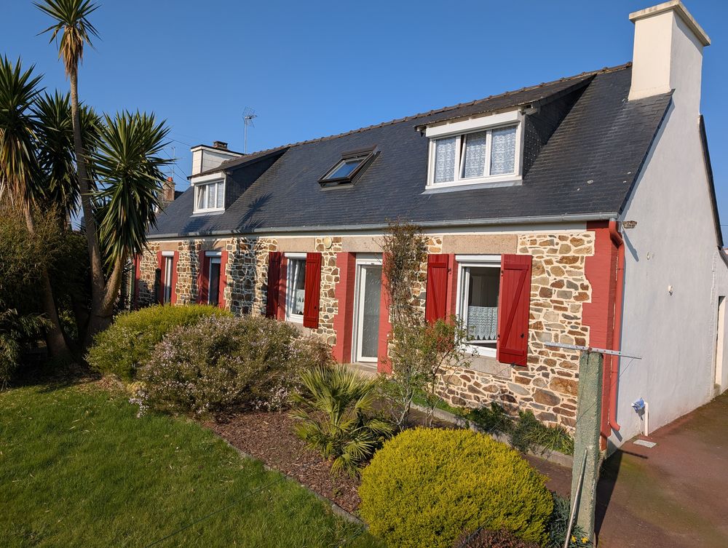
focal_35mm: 24
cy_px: 274
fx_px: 505
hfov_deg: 71.5
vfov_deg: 56.9
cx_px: 364
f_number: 1.68
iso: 18
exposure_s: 1/1984
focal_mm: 6.9
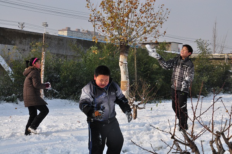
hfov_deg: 27.0
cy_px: 77
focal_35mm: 75
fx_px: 483
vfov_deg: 18.1
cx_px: 116
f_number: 8
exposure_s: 1/500
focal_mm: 50
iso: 200
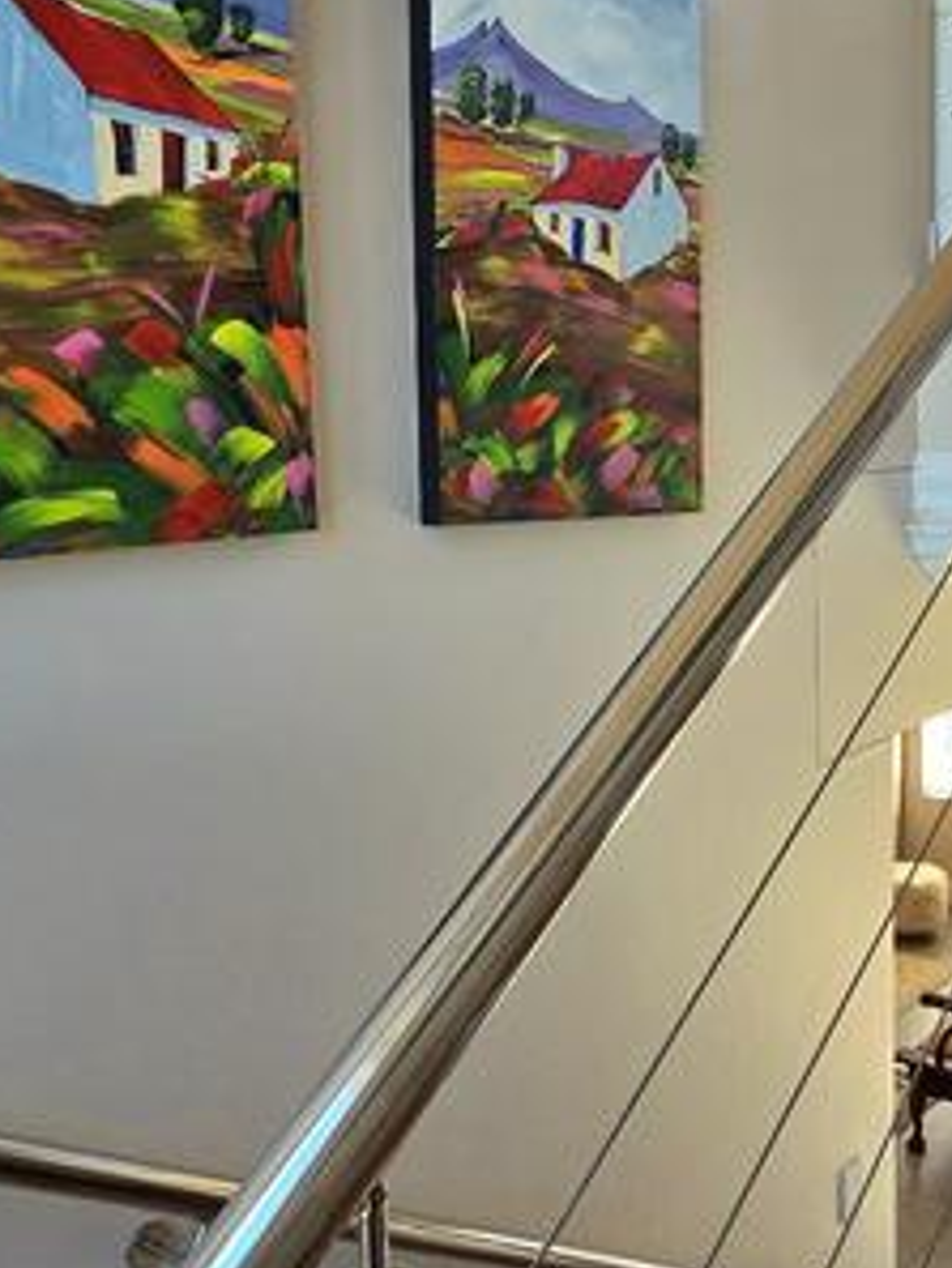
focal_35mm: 35
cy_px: 615
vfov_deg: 52.6
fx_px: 1282
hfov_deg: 38.3
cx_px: 832
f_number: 2.2
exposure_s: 1/208
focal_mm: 2.2
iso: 50
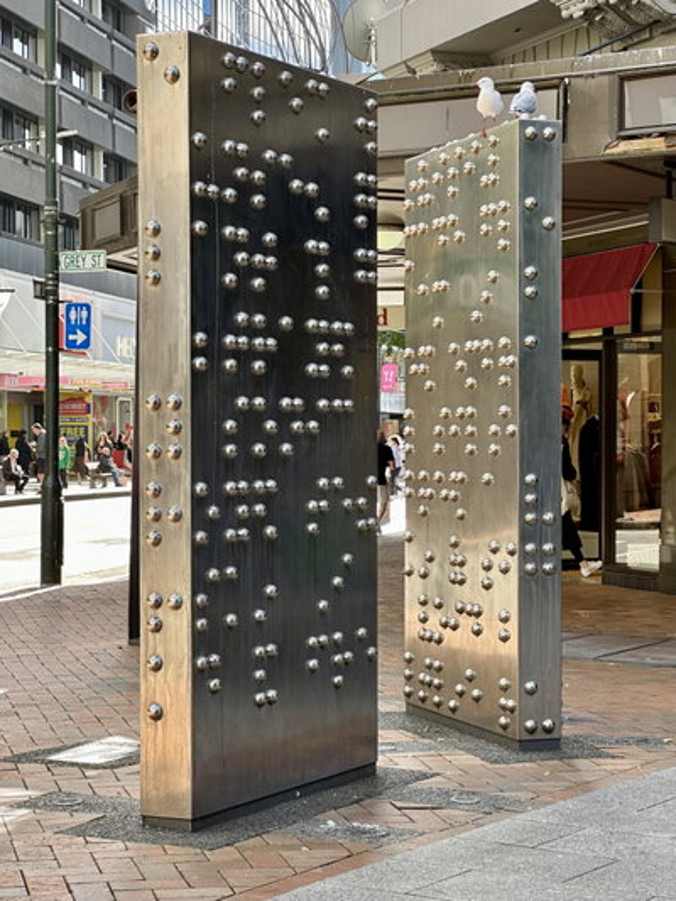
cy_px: 450
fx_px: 2004
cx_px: 338
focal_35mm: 77
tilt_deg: -0.1
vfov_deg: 25.3
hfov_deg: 19.1
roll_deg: +2.1
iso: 32
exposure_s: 1/99
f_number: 2.8
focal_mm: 9
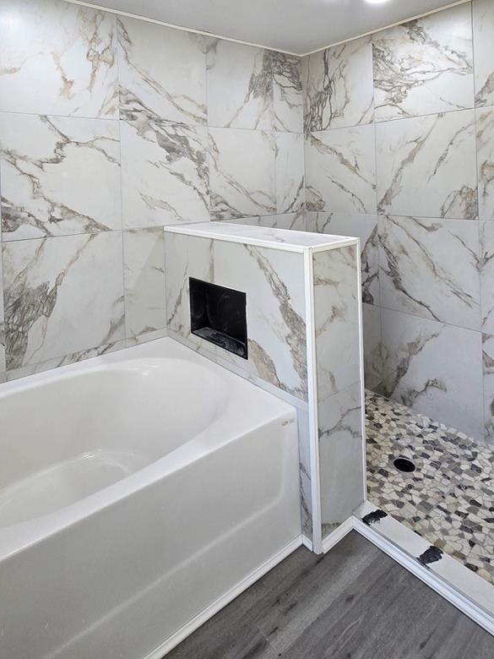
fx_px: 381
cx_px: 211
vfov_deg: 76.9
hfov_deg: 65.6
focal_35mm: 20
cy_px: 182
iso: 80
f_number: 2.2
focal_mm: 2.2
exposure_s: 1/60
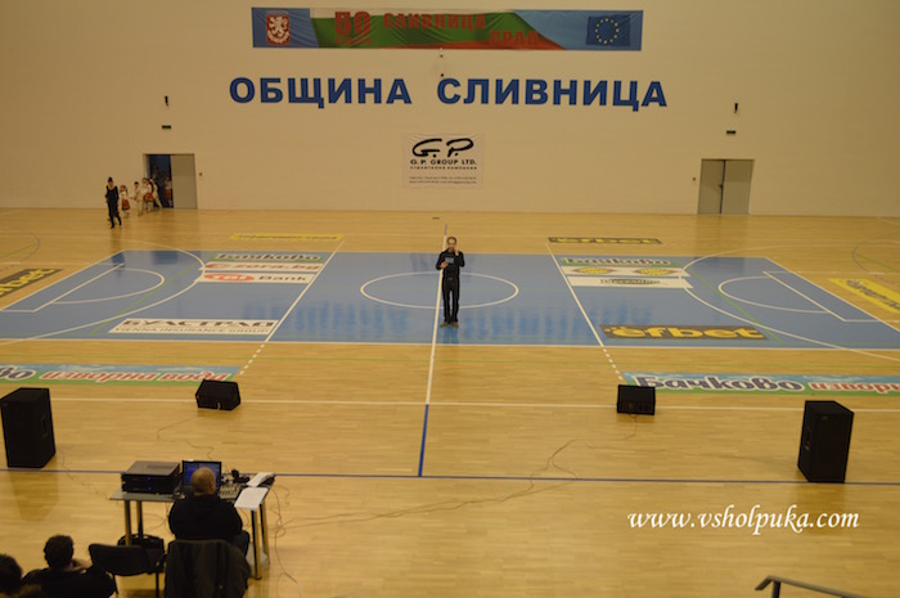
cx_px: 450
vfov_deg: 39.9
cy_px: 299
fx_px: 824
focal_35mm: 33
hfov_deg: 57.3
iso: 400
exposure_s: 1/100
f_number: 5
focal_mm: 22
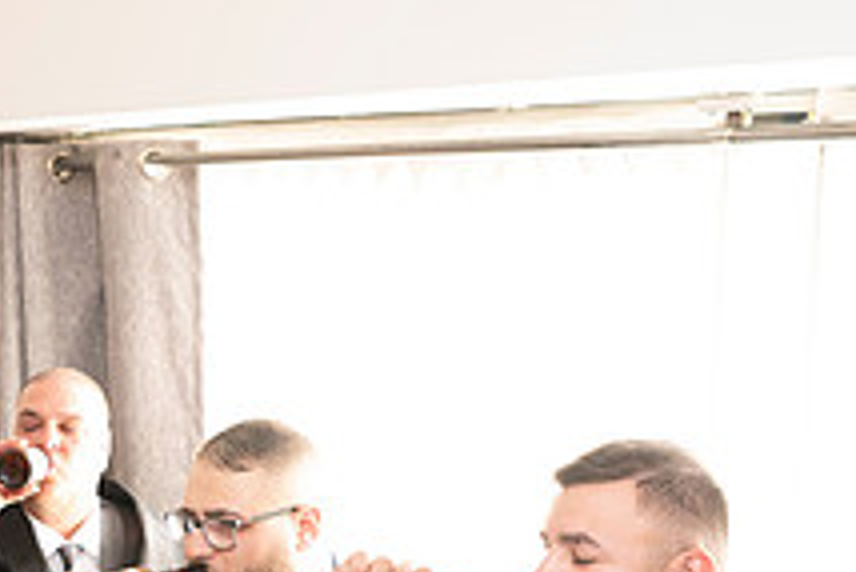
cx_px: 192
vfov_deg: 20.5
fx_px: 1547
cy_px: 532
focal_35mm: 65
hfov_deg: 30.3
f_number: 2.8
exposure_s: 1/100
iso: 800
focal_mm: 24
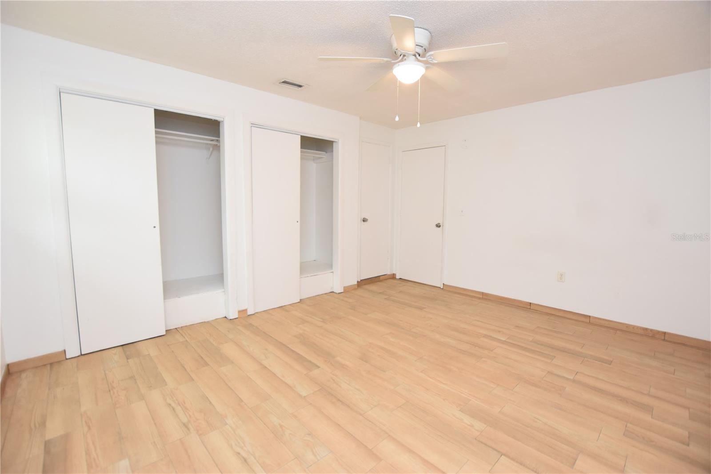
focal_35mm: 15
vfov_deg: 77.3
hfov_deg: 100.4
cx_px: 356
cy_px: 237
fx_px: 296
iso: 800
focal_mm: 10
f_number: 4
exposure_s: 1/60
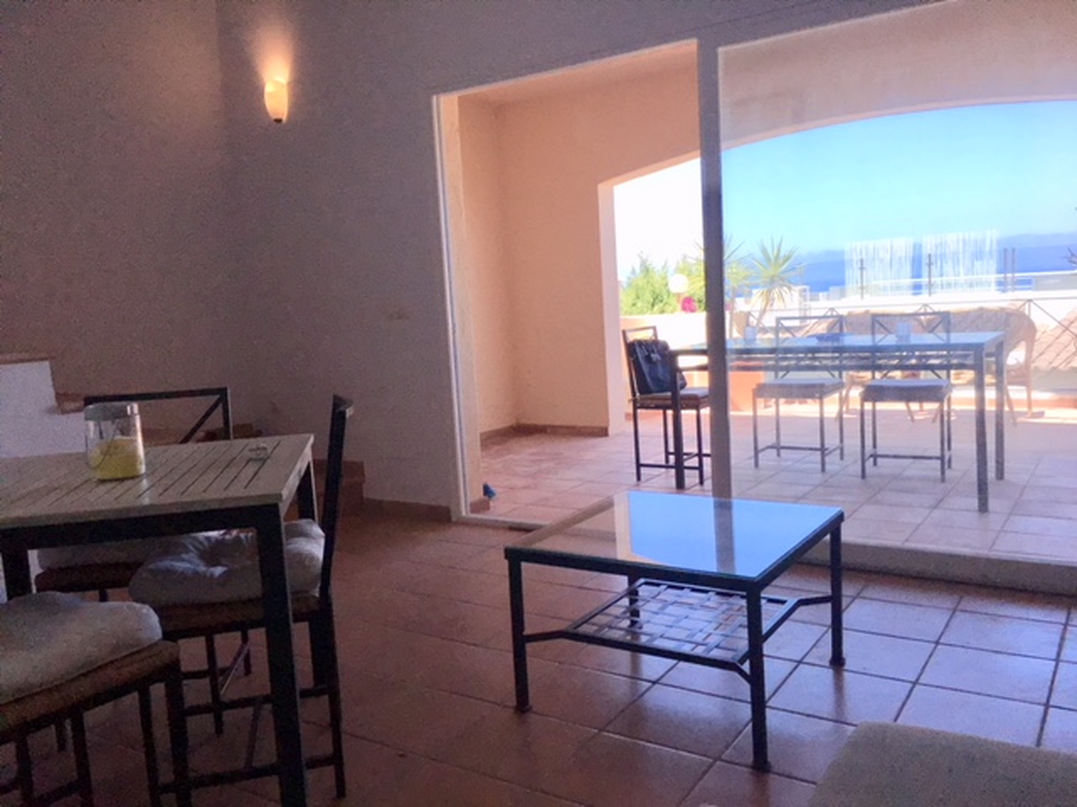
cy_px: 404
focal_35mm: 29
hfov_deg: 61.7
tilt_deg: -6.1
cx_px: 538
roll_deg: +2.9
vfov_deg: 48.2
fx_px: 902
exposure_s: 1/1789
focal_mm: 4.15
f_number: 2.2
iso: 125
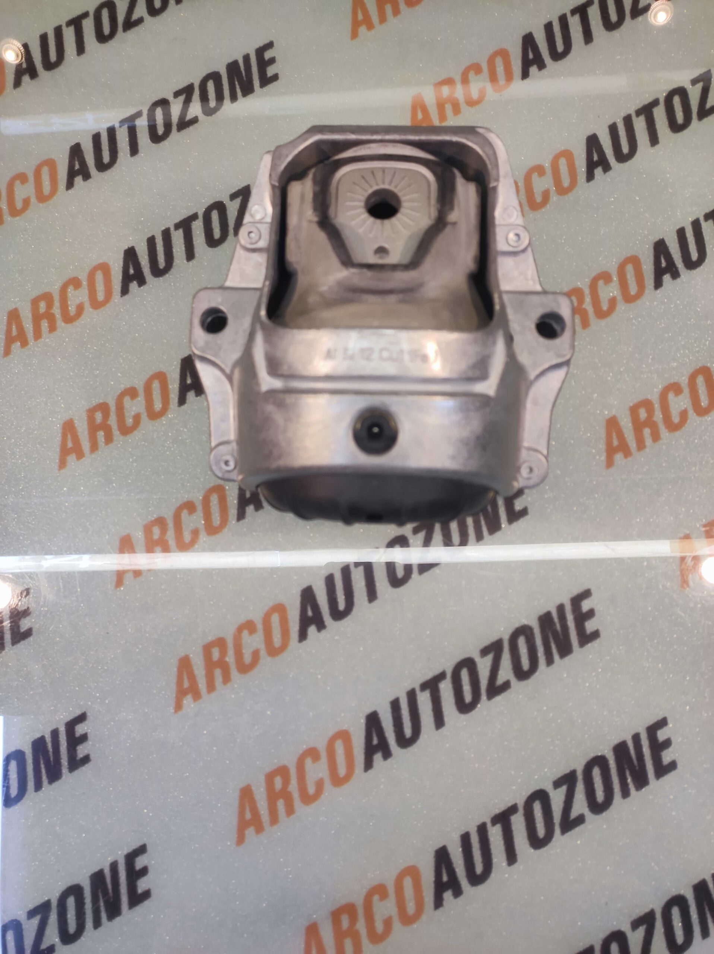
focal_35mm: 17
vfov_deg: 91.1
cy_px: 477
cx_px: 357
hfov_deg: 74.7
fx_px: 468
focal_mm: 4.74
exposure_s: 1/50
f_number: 1.79
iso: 106
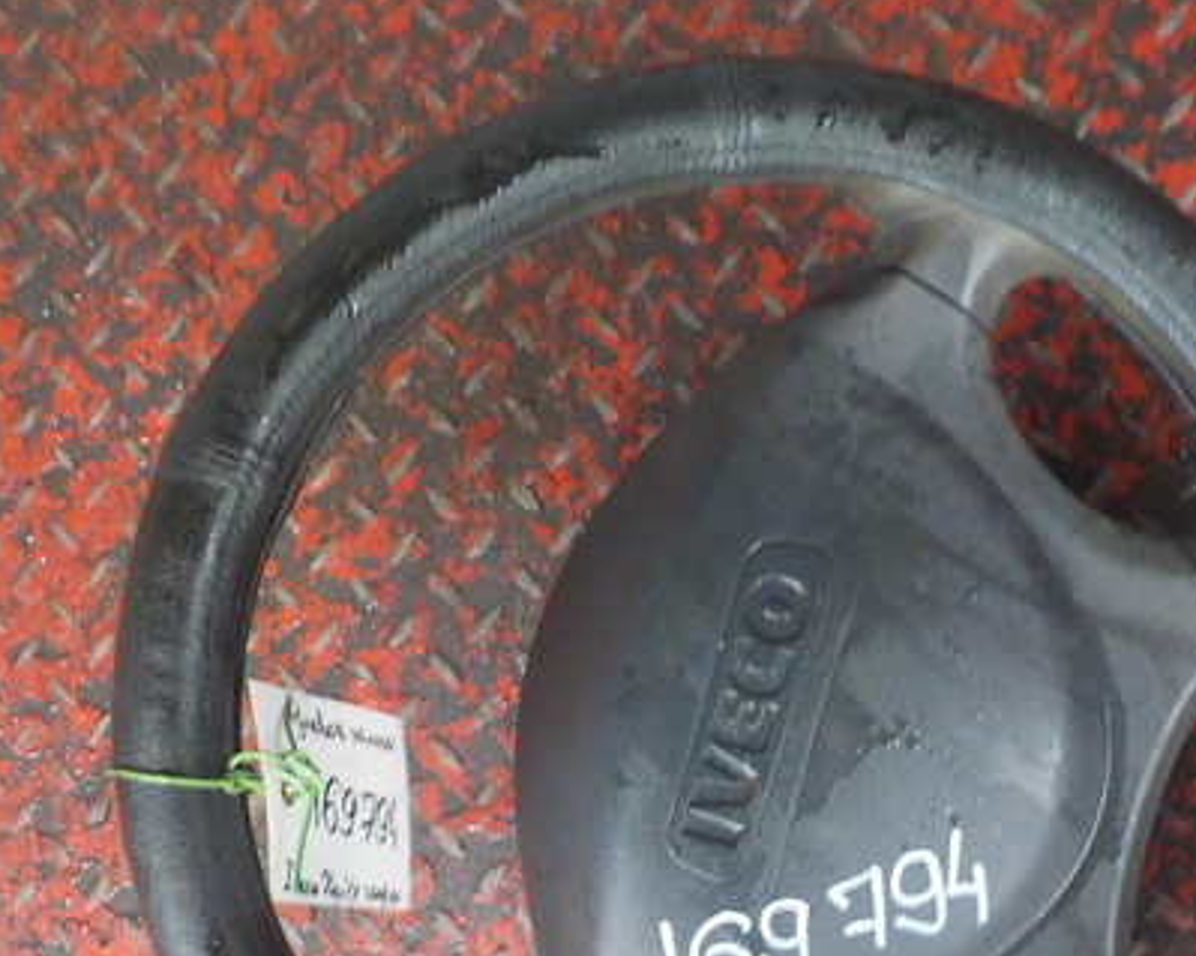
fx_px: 1663
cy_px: 701
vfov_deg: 31.6
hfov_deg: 39.2
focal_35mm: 47
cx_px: 761
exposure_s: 1/10
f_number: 3.3
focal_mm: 4.1
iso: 400
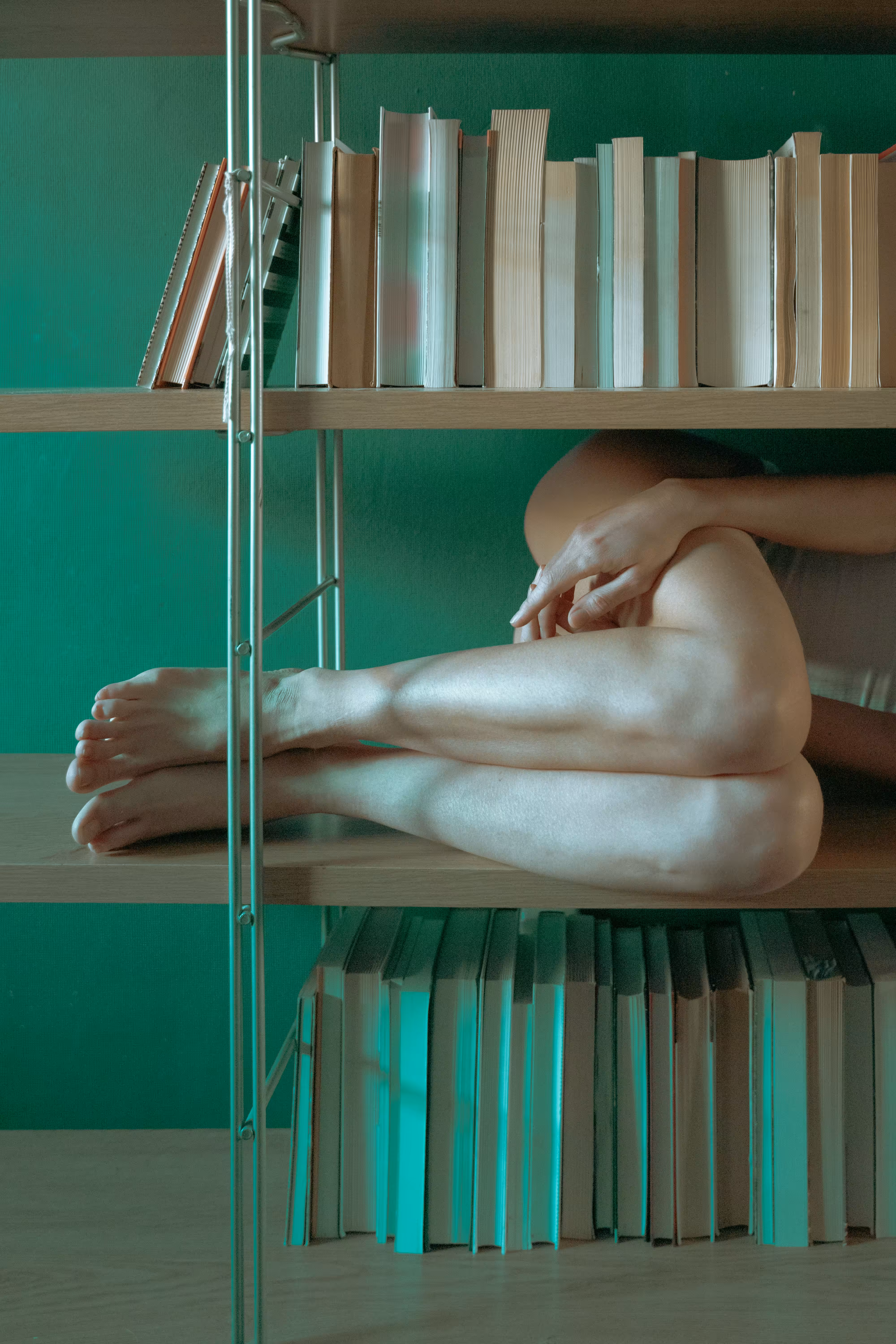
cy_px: 672
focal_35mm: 35
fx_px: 1307
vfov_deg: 54.4
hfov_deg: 37.9
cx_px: 448
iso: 5000
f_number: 2.8
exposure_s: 1/125
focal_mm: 35
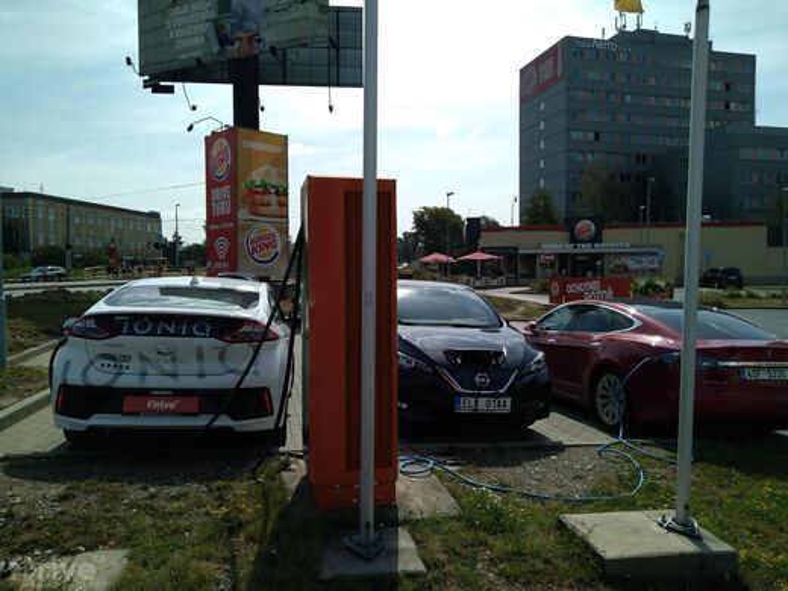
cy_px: 296
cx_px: 394
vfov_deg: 53.1
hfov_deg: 67.3
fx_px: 592
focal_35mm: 26
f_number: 2.2
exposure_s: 1/2272
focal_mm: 3.46
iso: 100
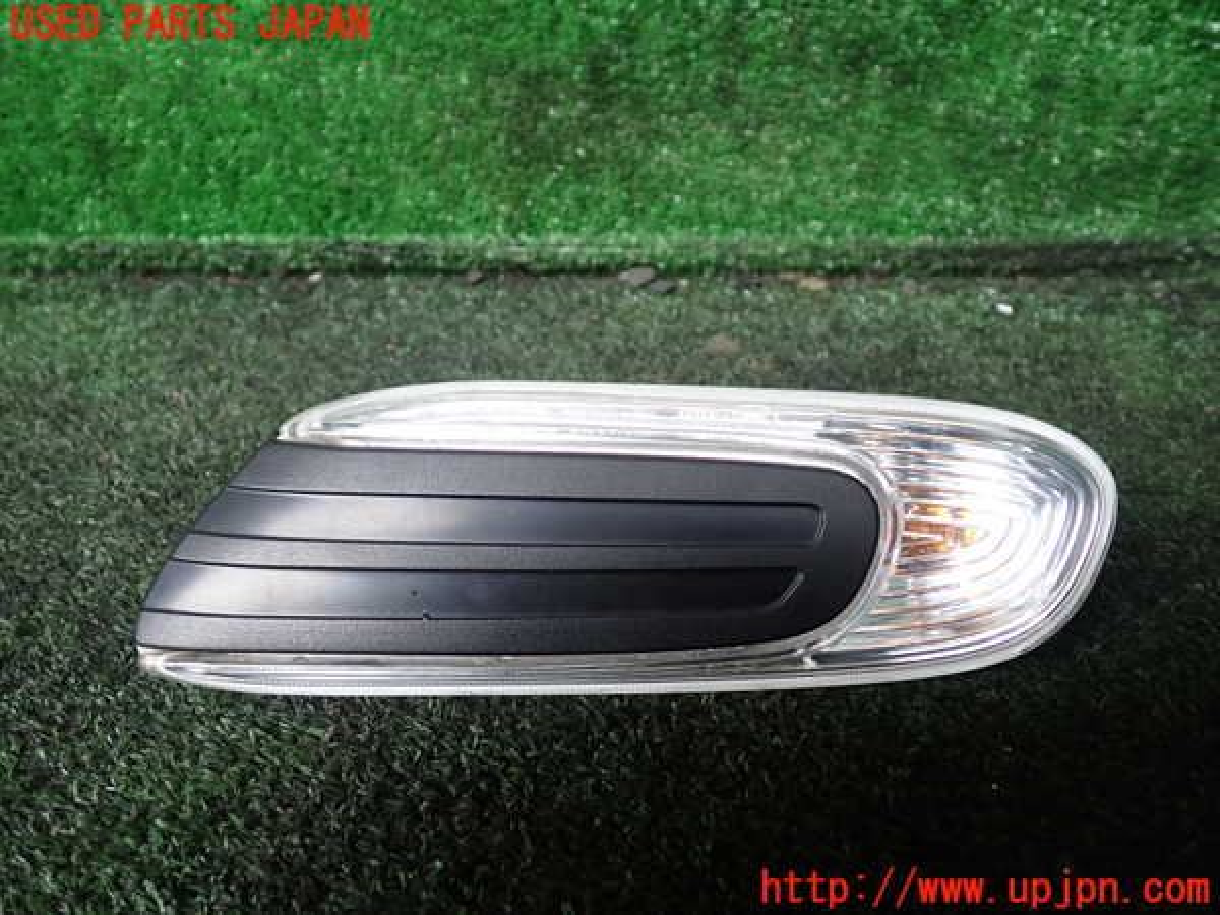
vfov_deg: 46.8
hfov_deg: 60.0
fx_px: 1057
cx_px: 610
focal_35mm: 30
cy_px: 458
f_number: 2.3
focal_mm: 5.4
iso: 160
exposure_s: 1/60
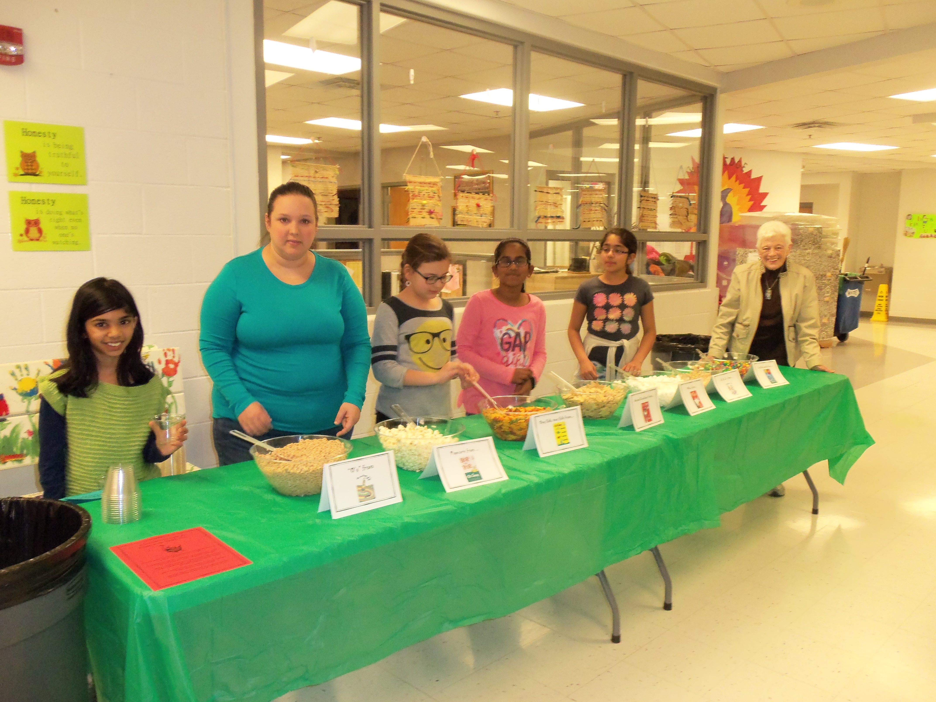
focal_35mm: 29
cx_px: 468
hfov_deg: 61.7
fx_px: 784
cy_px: 351
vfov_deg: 48.2
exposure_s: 1/30
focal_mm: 5.2
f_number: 3.4
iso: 200
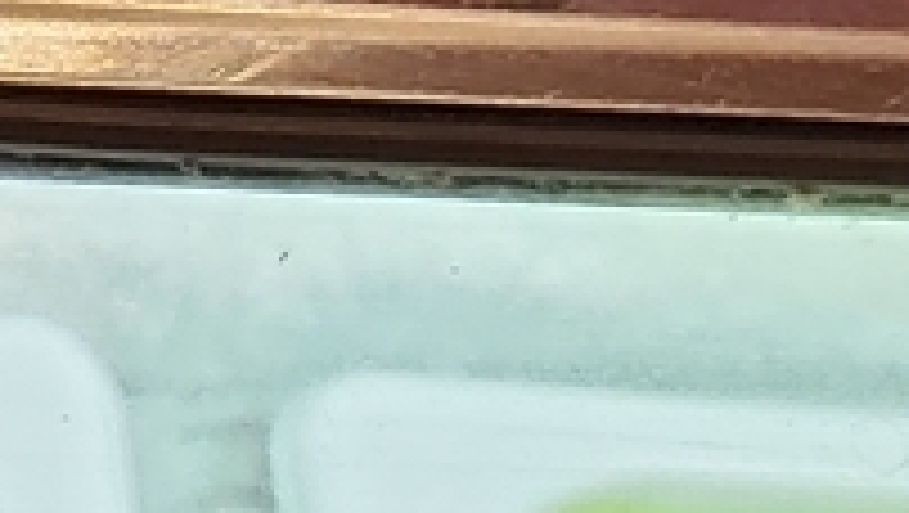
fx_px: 4053
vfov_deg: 6.4
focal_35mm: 168
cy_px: -1256
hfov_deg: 11.6
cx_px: -850
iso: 320
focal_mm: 4.3
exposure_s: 1/60
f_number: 2.4
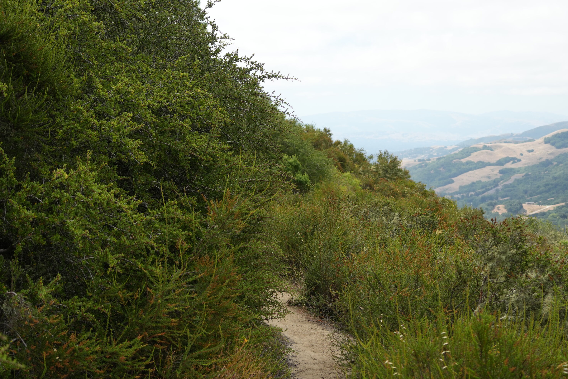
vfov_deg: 18.7
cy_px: 211
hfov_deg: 27.7
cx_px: 333
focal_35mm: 73
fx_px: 1152
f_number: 4.5
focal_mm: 50
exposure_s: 1/1000
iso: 200
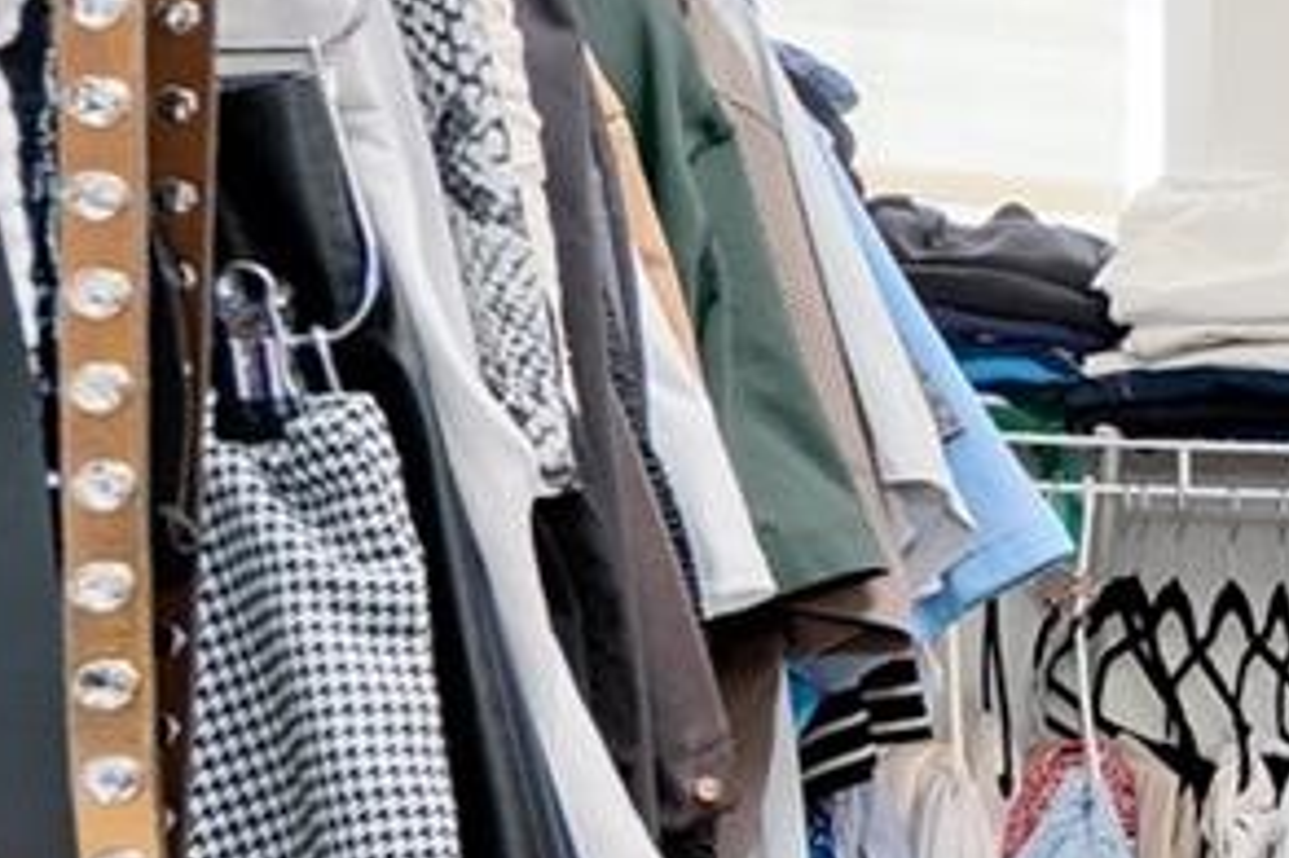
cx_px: 2965
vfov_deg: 16.4
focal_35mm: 82
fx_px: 2934
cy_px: 761
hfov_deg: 15.6
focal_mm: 10
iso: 250
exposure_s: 1/160
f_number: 7.1
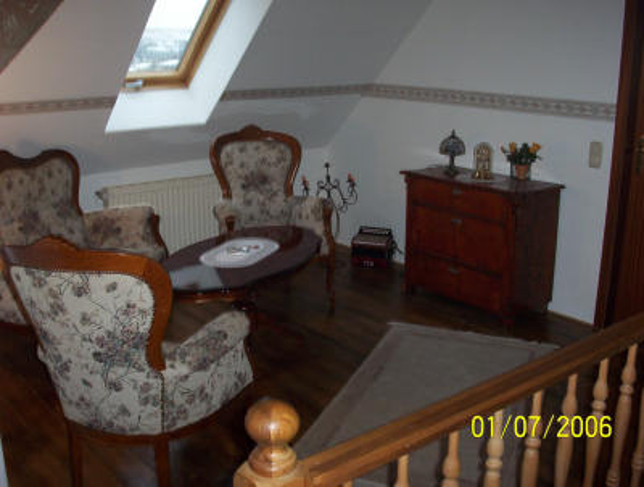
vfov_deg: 37.0
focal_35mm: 39
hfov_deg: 47.8
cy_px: 244
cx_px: 322
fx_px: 727
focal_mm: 6
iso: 140
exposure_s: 1/30
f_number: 4.5
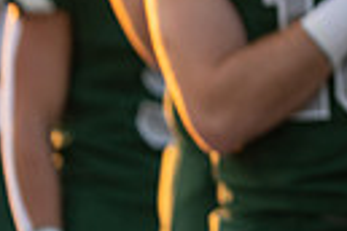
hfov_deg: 4.4
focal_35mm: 458
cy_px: -187
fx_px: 4414
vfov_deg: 3.0
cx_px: 726
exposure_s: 1/320
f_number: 2.8
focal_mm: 102
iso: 160
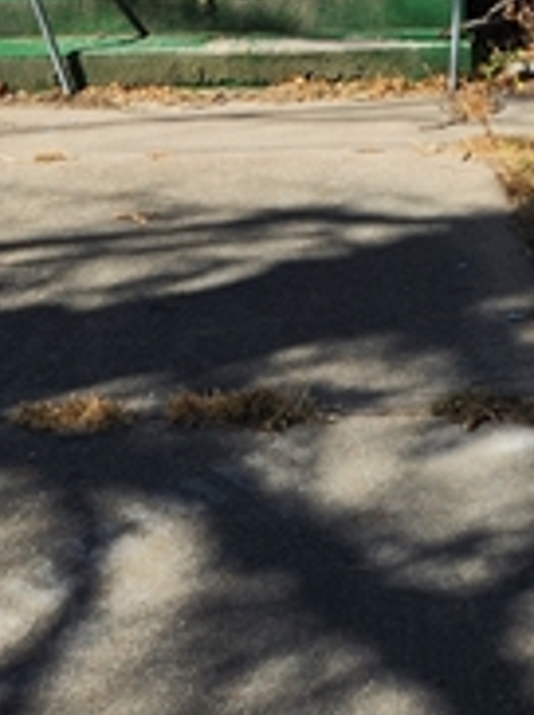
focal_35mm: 76
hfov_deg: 19.3
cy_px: -385
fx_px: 1567
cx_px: 291
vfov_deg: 21.3
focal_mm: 5.4
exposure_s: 1/1794
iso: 20
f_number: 1.8
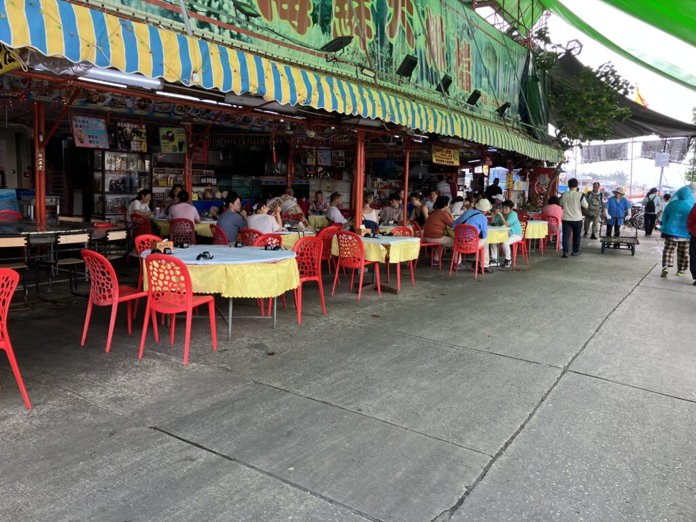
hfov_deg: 63.4
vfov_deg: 49.7
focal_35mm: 28
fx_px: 563
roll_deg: -1.5
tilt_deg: -7.2
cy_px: 261
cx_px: 348
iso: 32
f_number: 1.8
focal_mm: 3.99
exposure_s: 1/188
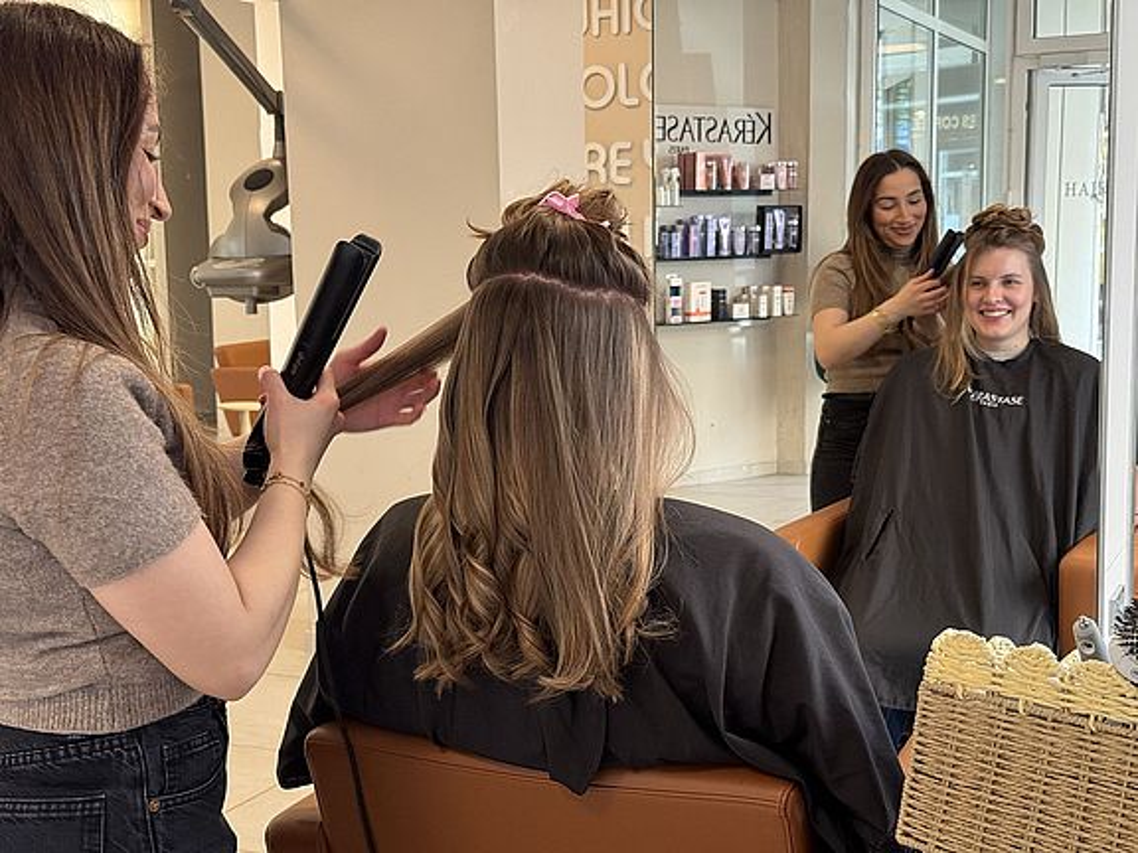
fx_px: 1578
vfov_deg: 30.3
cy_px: 426
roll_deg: +1.2
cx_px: 569
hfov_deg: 39.7
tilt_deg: -6.8
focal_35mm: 48
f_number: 1.78
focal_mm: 6.76
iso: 100
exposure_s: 1/77
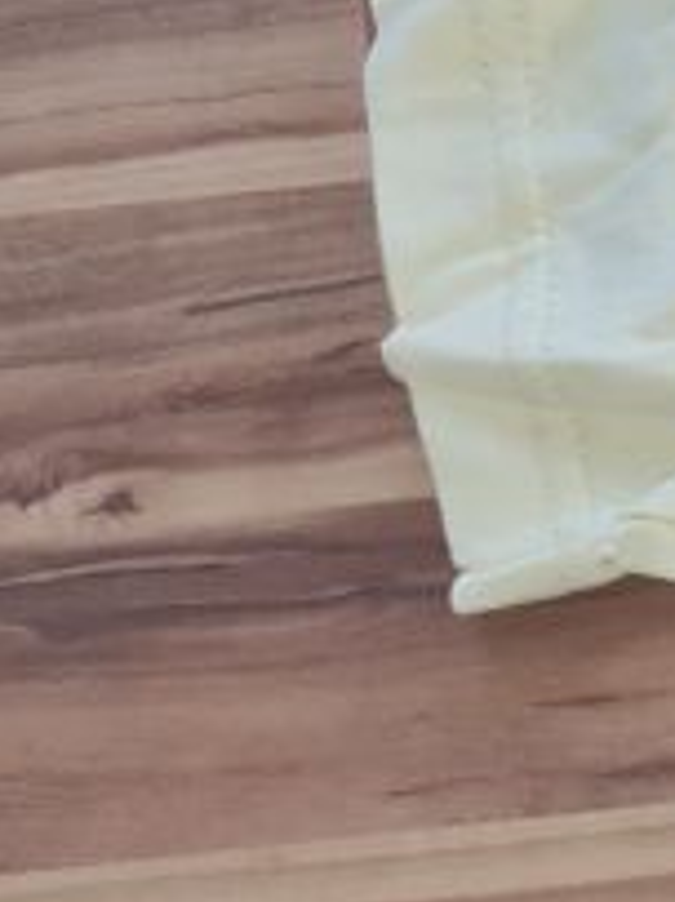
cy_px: 946
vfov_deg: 15.1
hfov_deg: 9.2
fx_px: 3331
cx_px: 2034
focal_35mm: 128
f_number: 1.8
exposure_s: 1/120
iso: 200
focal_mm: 5.4
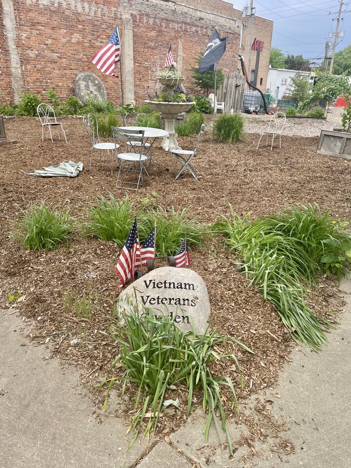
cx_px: 176
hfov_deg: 53.1
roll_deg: +1.0
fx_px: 352
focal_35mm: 26
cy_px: 234
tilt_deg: -22.1
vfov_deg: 67.3
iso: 32
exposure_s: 1/1742
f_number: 1.6
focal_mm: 4.2
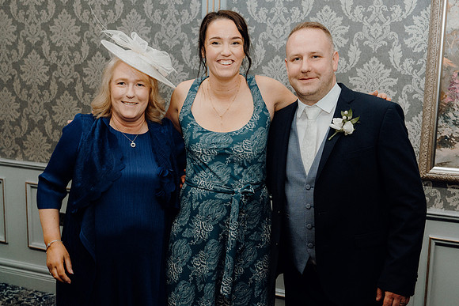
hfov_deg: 45.4
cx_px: 230
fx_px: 548
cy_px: 153
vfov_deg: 31.2
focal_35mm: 43
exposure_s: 1/160
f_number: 5
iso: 2500
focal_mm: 43
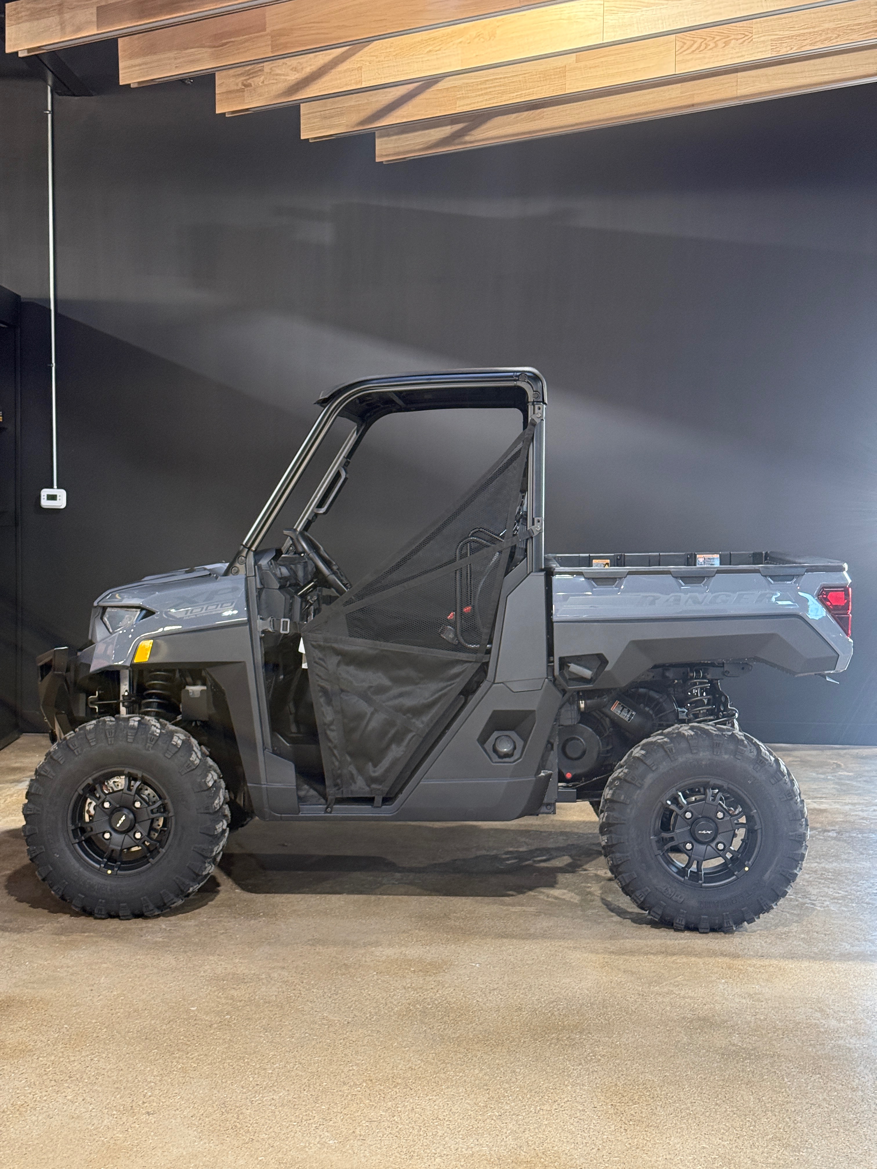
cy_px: 584
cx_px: 438
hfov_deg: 30.3
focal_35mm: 48
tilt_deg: -2.5
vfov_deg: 39.7
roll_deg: -0.8
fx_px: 1621
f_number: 1.78
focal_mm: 6.76
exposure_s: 1/60
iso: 250
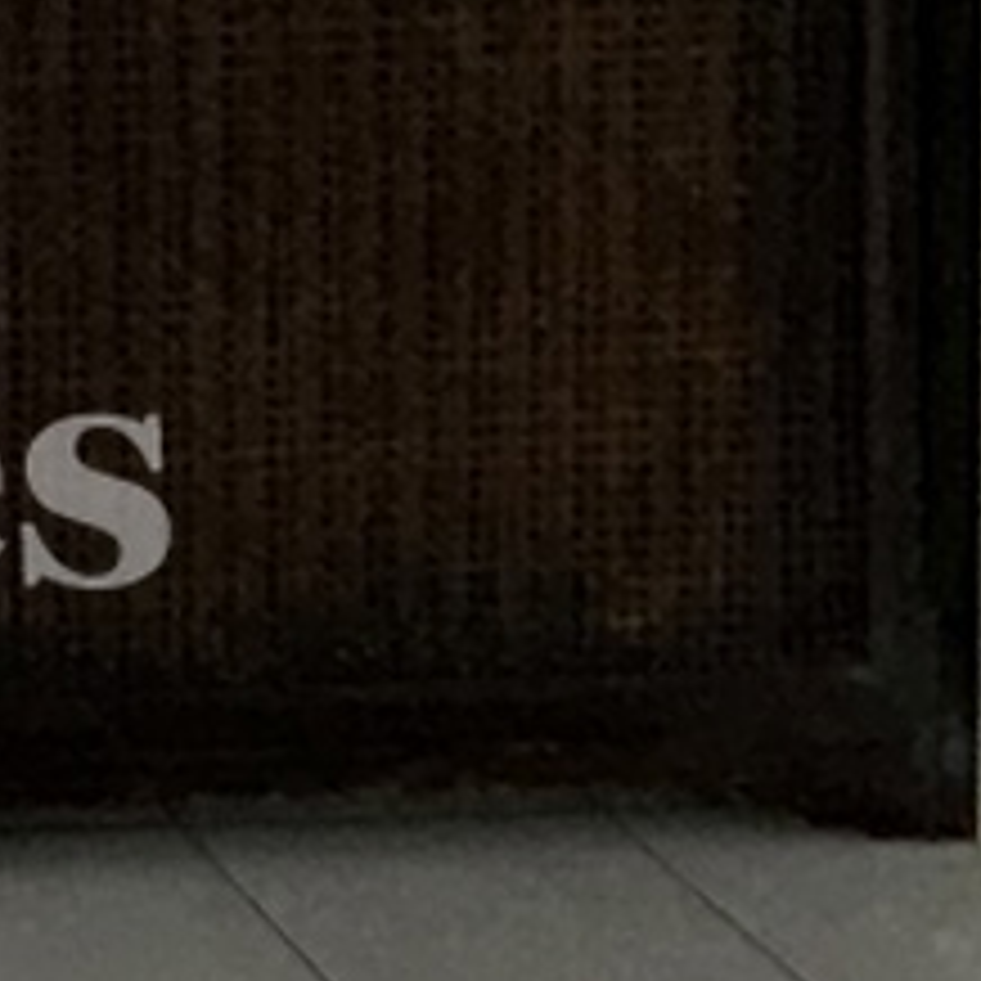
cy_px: -1156
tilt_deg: -1.5
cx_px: -1728
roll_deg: +1.4
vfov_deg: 13.1
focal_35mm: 109
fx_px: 3495
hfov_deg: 11.5
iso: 40
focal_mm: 2.22
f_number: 2.2
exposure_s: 1/122
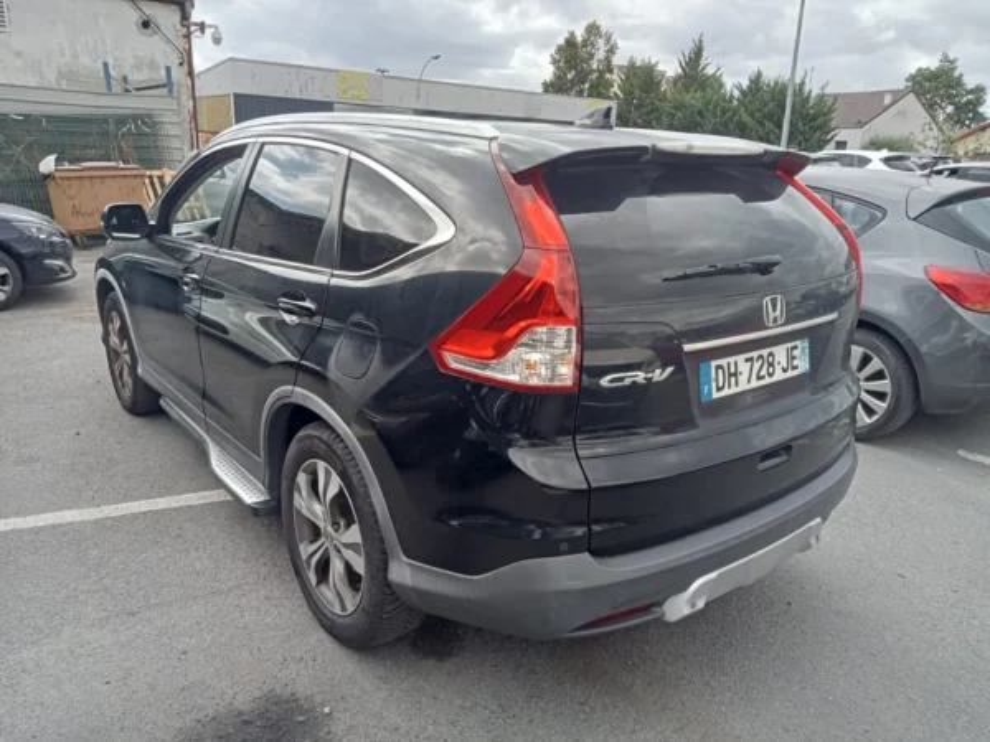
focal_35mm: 28
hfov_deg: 63.4
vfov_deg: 49.7
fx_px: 801
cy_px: 371
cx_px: 495
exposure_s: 1/332
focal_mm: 3.46
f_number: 2.2
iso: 100
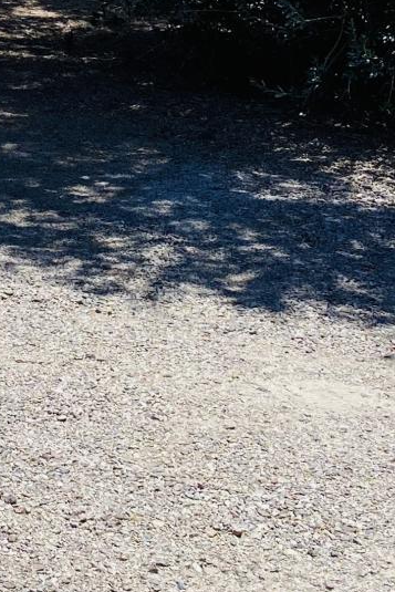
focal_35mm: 101
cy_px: -217
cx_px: -403
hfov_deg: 12.0
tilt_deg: +2.4
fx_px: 1661
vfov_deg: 18.5
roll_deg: +0.7
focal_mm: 4.25
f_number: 1.8
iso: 32
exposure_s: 1/2415
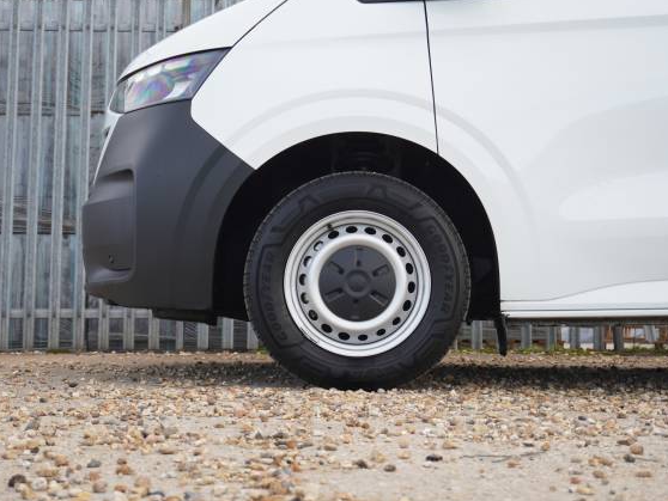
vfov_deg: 26.8
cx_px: 320
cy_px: 250
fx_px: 1053
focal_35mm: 55
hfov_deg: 35.2
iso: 320
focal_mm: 33
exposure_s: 1/160
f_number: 5
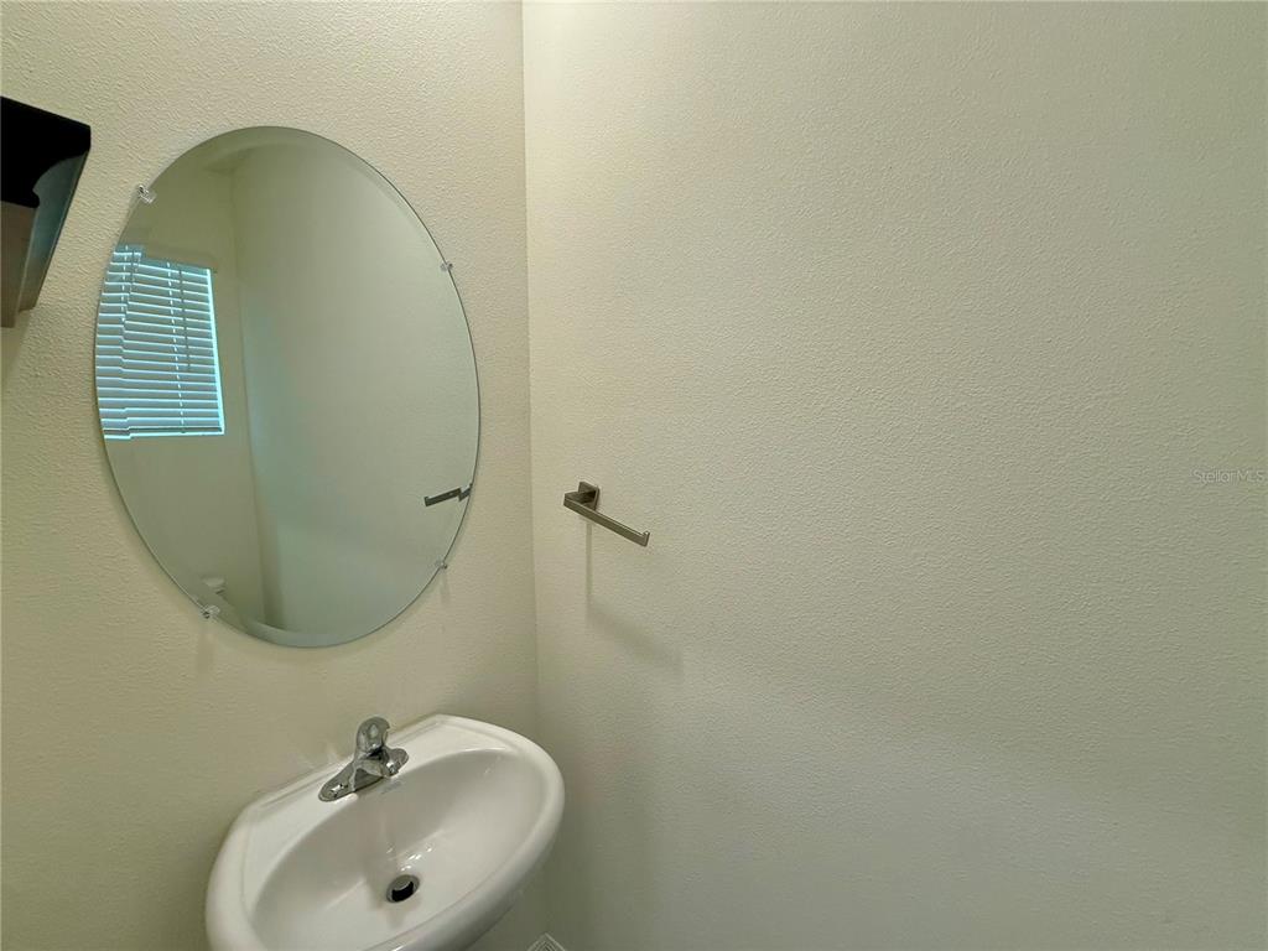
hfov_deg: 102.1
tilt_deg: -6.1
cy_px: 476
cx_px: 634
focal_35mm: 14
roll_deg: -1.4
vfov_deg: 85.7
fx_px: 513
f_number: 2.2
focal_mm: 2.22
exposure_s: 1/120
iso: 160
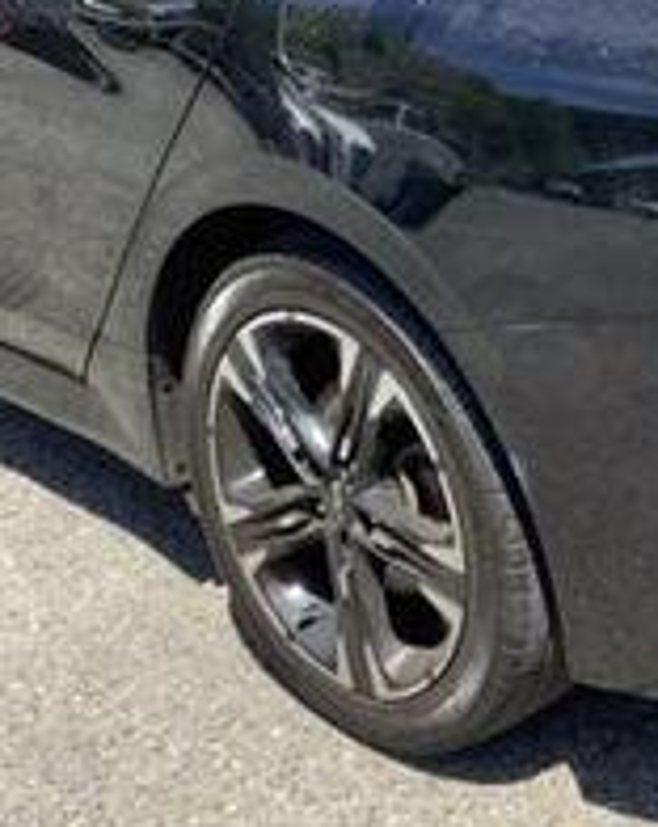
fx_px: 1905
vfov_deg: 24.3
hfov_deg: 19.3
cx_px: 557
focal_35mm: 78
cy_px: 228
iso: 25
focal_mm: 3.3
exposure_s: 1/438
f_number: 2.4
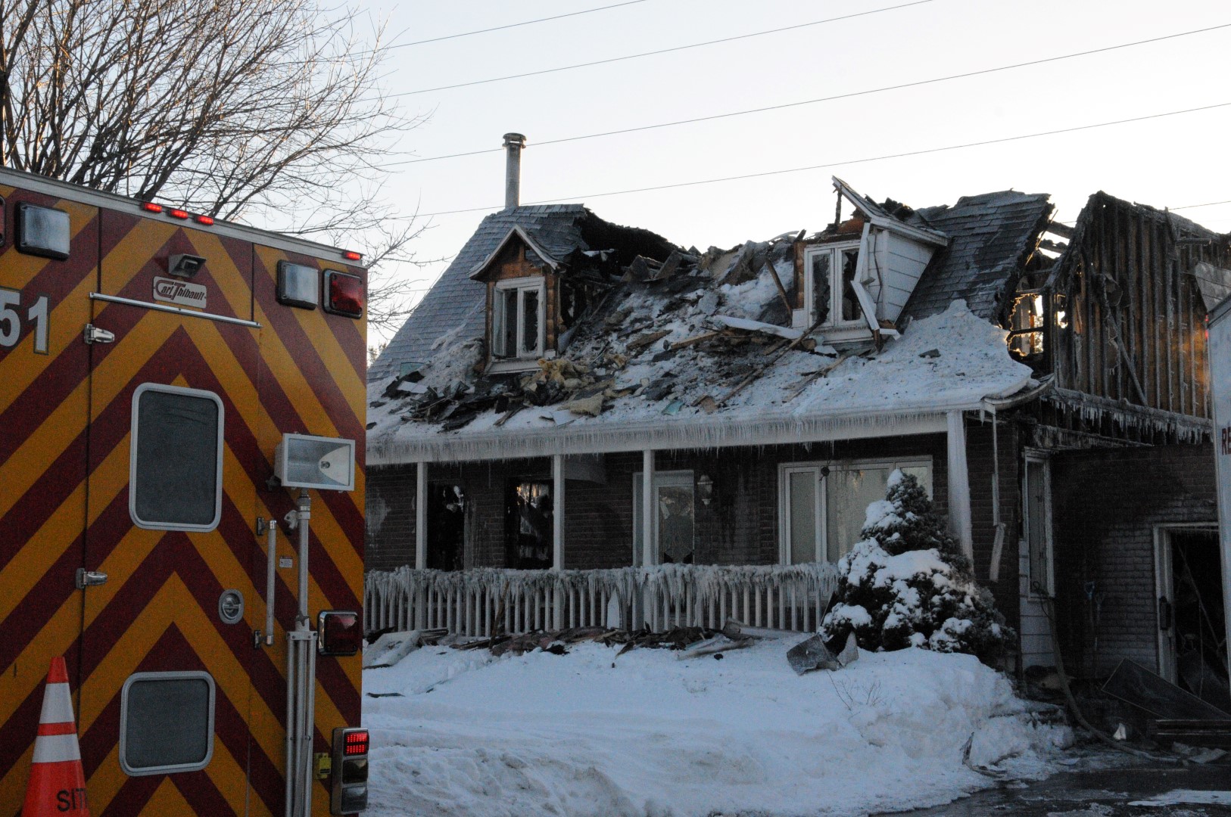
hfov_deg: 35.1
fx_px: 1947
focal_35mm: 57
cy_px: 408
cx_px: 616
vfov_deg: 23.7
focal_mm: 38
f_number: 14
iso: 3200
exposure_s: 1/800
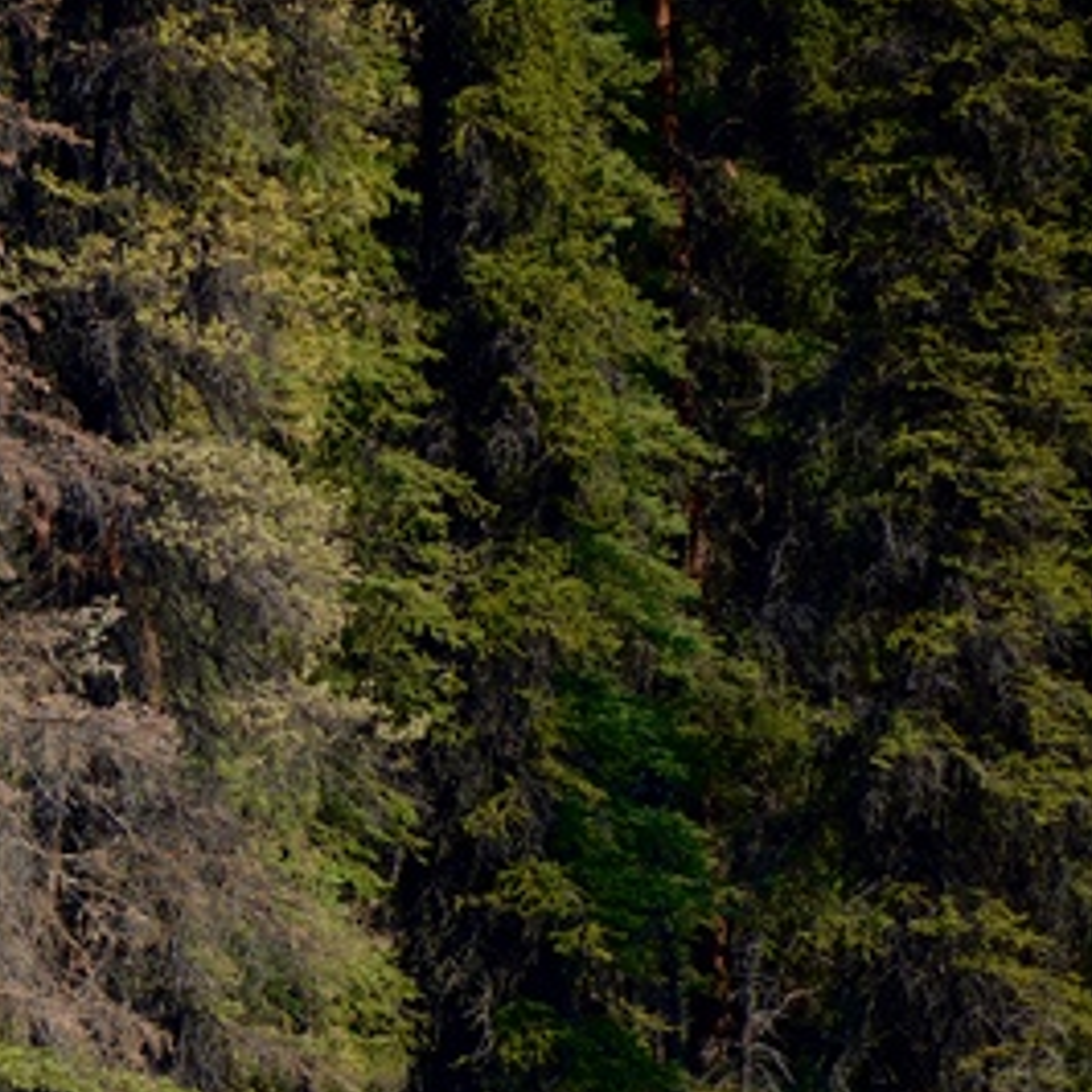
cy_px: 753
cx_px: -53
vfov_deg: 2.2
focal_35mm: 805
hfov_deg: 2.2
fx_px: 28731
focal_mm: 300
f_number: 6.3
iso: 320
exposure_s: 1/500
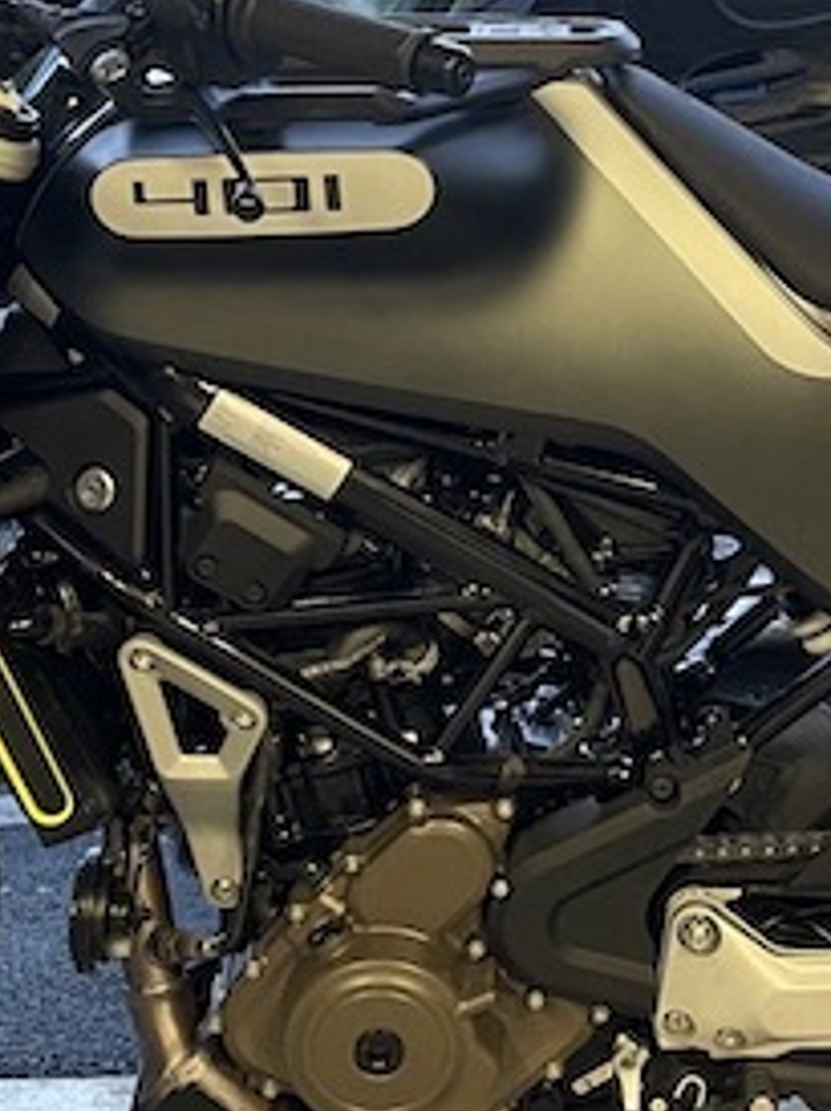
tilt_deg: -7.6
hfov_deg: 19.2
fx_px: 2436
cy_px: 470
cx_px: 612
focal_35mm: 76
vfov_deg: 25.7
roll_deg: +0.4
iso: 500
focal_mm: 5.1
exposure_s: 1/49
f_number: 1.6
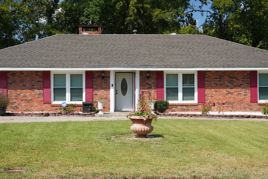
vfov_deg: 22.6
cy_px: 90
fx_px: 447
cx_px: 134
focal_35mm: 60
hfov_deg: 33.4
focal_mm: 60
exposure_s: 1/100
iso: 400
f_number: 14
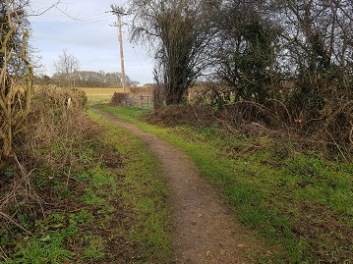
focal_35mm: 29
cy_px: 125
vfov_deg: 48.2
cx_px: 165
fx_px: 296
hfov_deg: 61.6
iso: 50
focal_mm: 4.2
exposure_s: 1/1032
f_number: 1.7
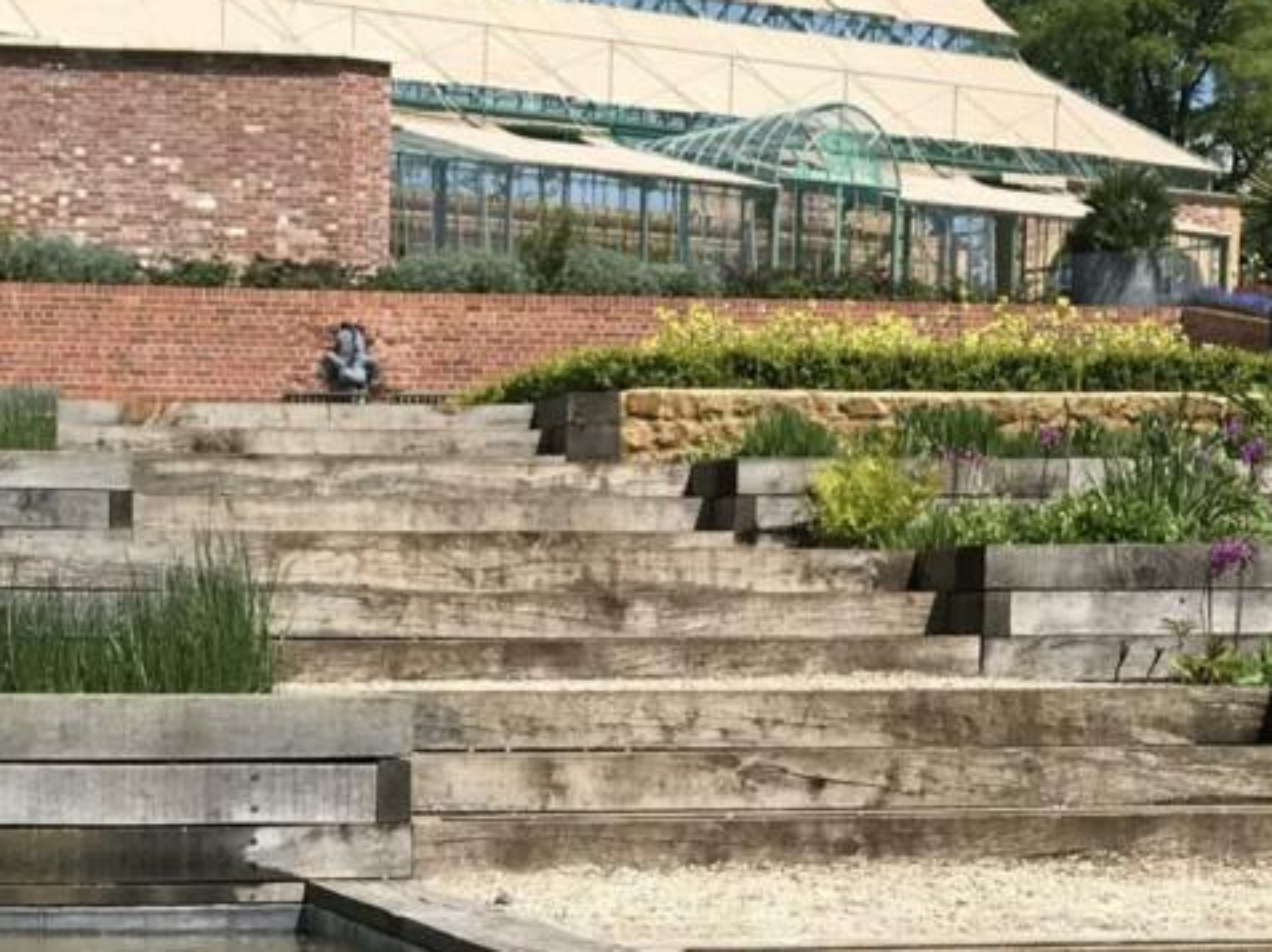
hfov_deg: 20.6
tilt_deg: -7.8
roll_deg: -0.4
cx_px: 229
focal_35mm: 94
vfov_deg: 15.0
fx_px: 3452
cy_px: 1221
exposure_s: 1/2660
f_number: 1.8
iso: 20
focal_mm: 3.99
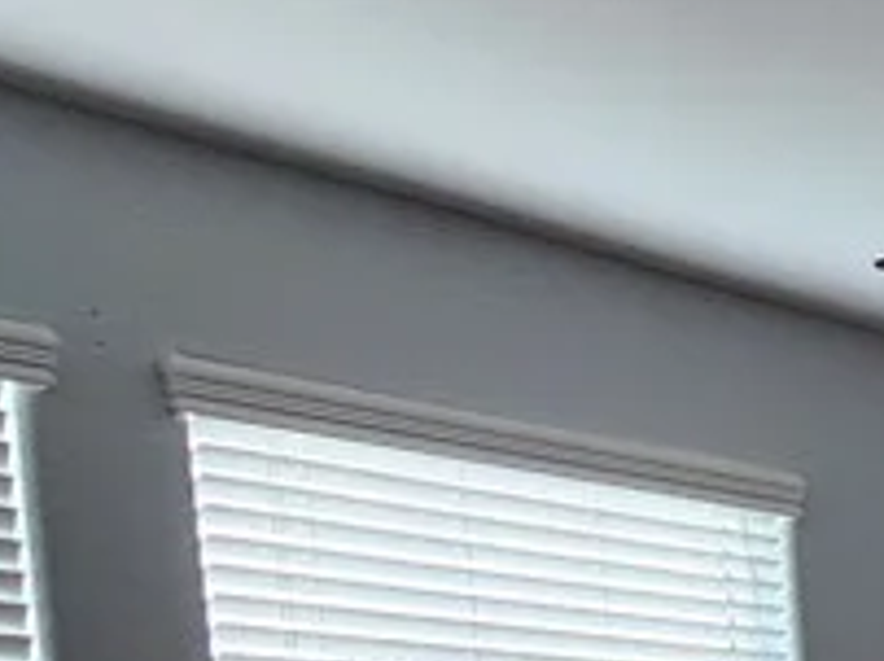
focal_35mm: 66
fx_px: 1683
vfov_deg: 19.0
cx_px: 2140
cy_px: 1042
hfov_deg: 15.1
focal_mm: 2.2
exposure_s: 1/60
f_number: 2.2
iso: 125
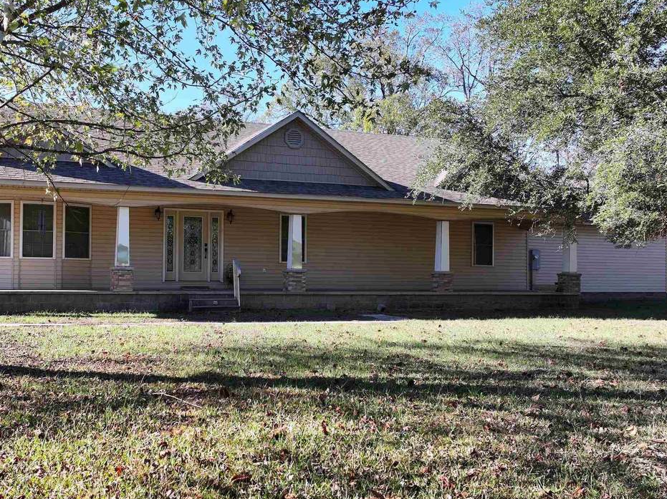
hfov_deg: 54.8
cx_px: 252
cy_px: 266
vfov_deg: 42.9
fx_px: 635
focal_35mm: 33
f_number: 2.8
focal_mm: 12.29
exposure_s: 1/640
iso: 110
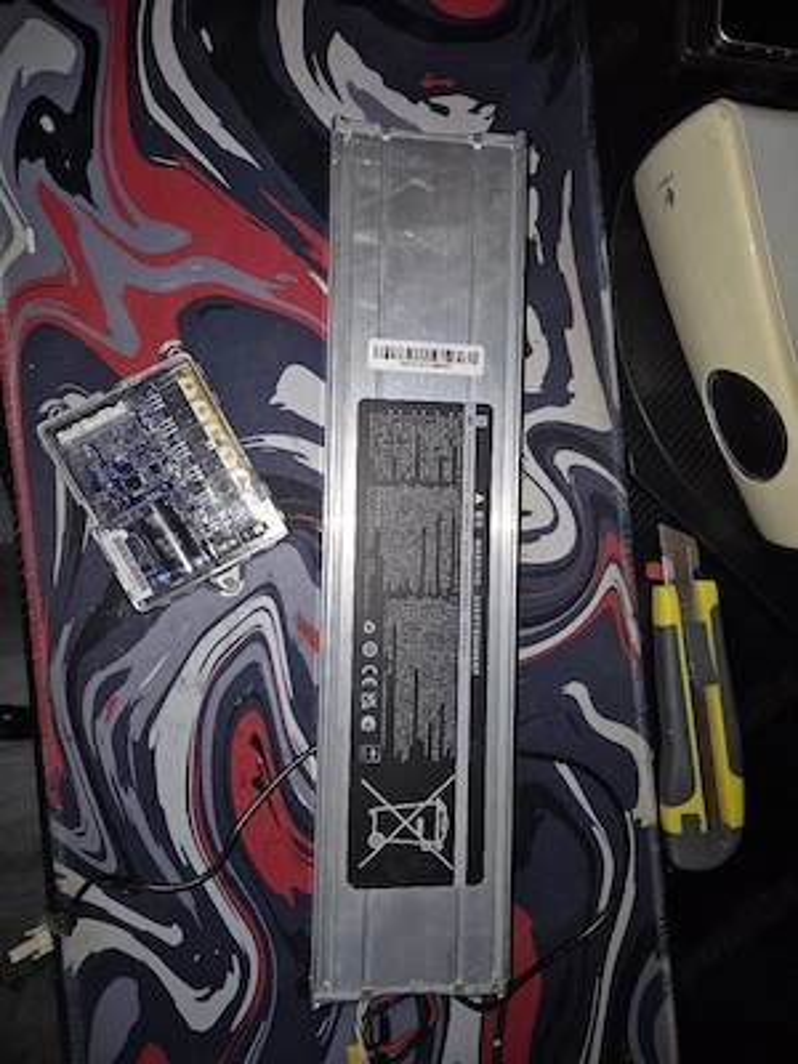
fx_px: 707
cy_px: 532
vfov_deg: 73.9
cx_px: 399
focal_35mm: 23
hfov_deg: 58.9
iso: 125
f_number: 1.8
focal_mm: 5.4
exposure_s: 1/24
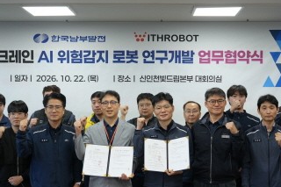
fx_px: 468
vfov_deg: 22.6
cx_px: 151
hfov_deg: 33.4
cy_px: 108
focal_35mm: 60
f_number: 4
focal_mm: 32
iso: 640
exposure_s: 1/160
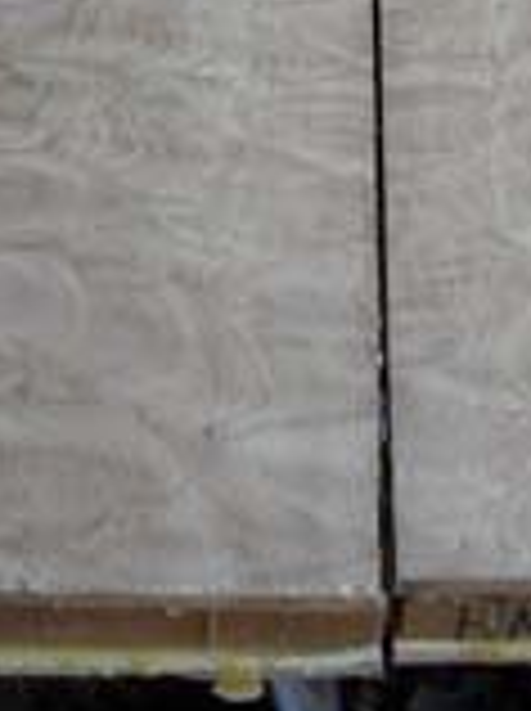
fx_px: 1928
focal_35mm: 94
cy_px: -9
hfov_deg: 15.7
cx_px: 342
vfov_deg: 20.2
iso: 64
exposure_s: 1/125
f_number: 2.8
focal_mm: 5.7
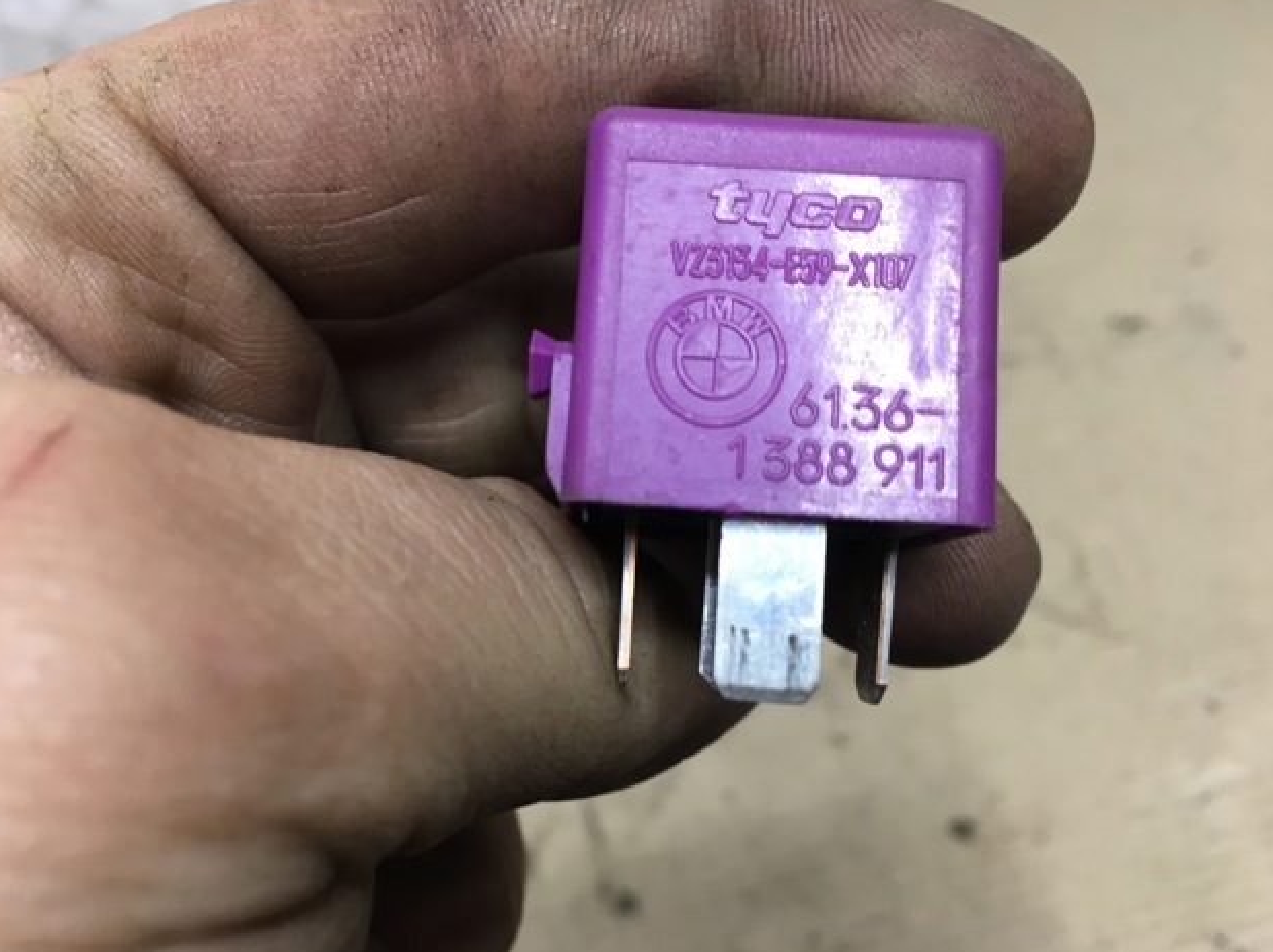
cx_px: 619
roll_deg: +20.4
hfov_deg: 60.0
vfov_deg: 46.7
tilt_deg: -42.7
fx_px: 1102
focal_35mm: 30
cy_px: 472
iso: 64
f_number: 2.2
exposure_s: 1/33
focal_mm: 4.15
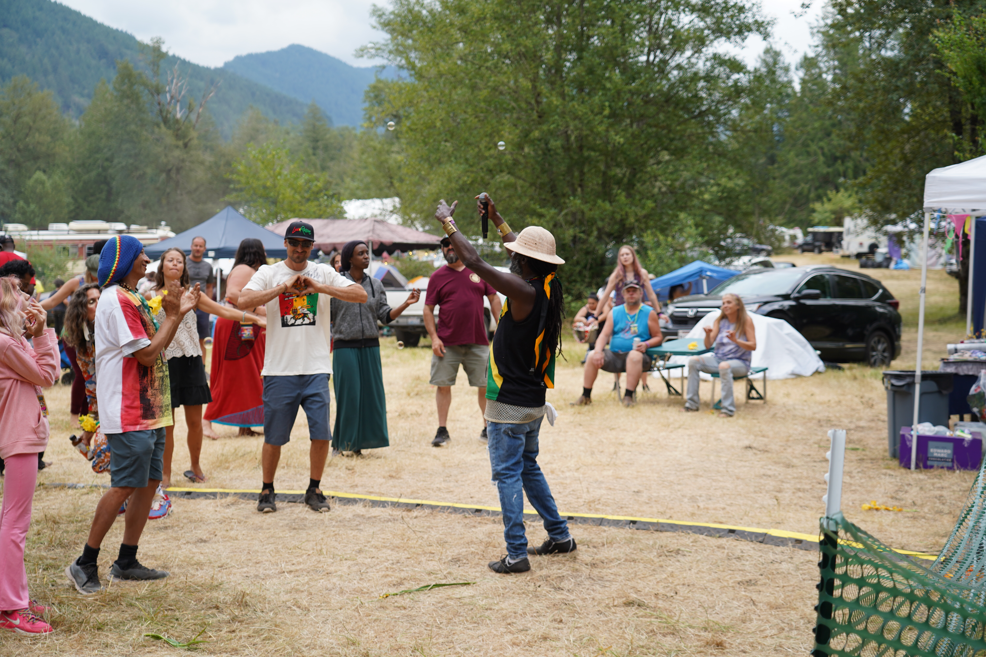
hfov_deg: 33.9
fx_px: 1616
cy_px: 328
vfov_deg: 23.0
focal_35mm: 59
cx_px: 493
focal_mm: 59
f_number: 4
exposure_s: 1/160
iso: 160
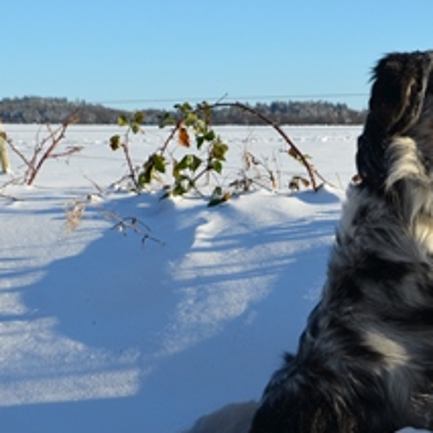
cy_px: 346
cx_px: 390
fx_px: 1189
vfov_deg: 20.4
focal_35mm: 84
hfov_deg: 20.2
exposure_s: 1/1600
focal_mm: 22
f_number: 5.6
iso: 400
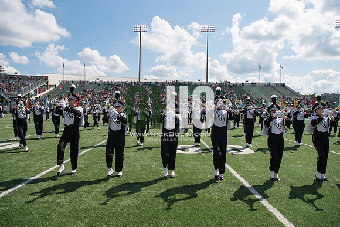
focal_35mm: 24
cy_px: 114
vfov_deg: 53.2
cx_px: 170
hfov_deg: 73.7
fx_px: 227
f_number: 5.6
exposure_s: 1/1600
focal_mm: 24
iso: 200
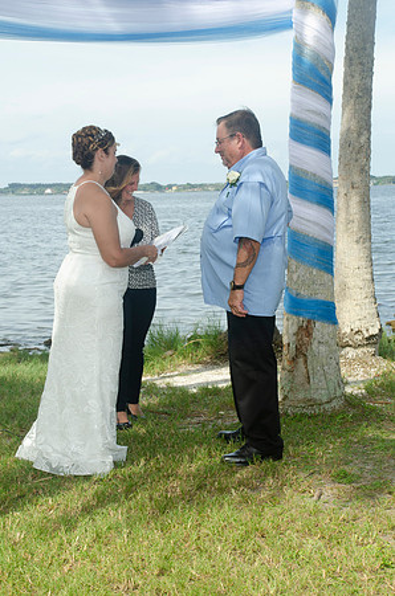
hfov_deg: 18.8
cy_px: 298
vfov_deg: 28.1
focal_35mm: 72
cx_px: 198
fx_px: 1190
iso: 100
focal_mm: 48
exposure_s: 1/250
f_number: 9
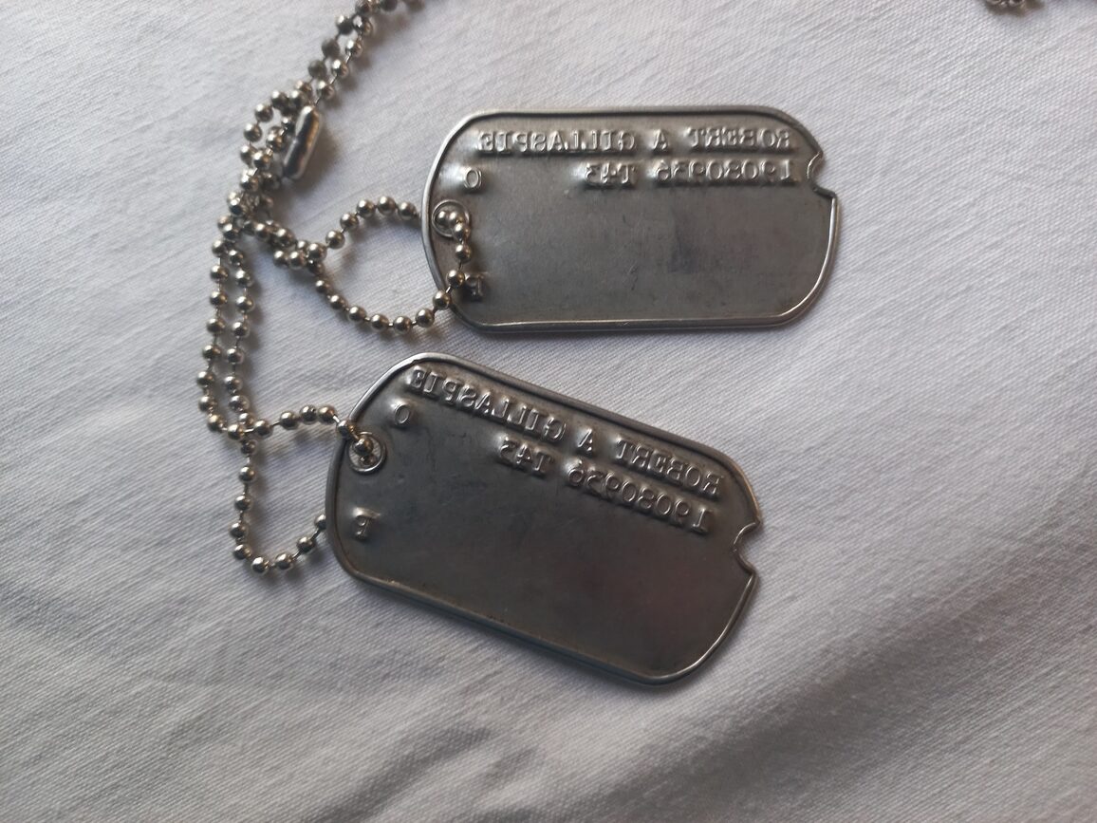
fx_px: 792
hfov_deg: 69.4
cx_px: 548
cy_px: 412
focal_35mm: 25
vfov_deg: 54.9
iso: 125
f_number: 1.8
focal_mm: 4.6
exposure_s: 1/50
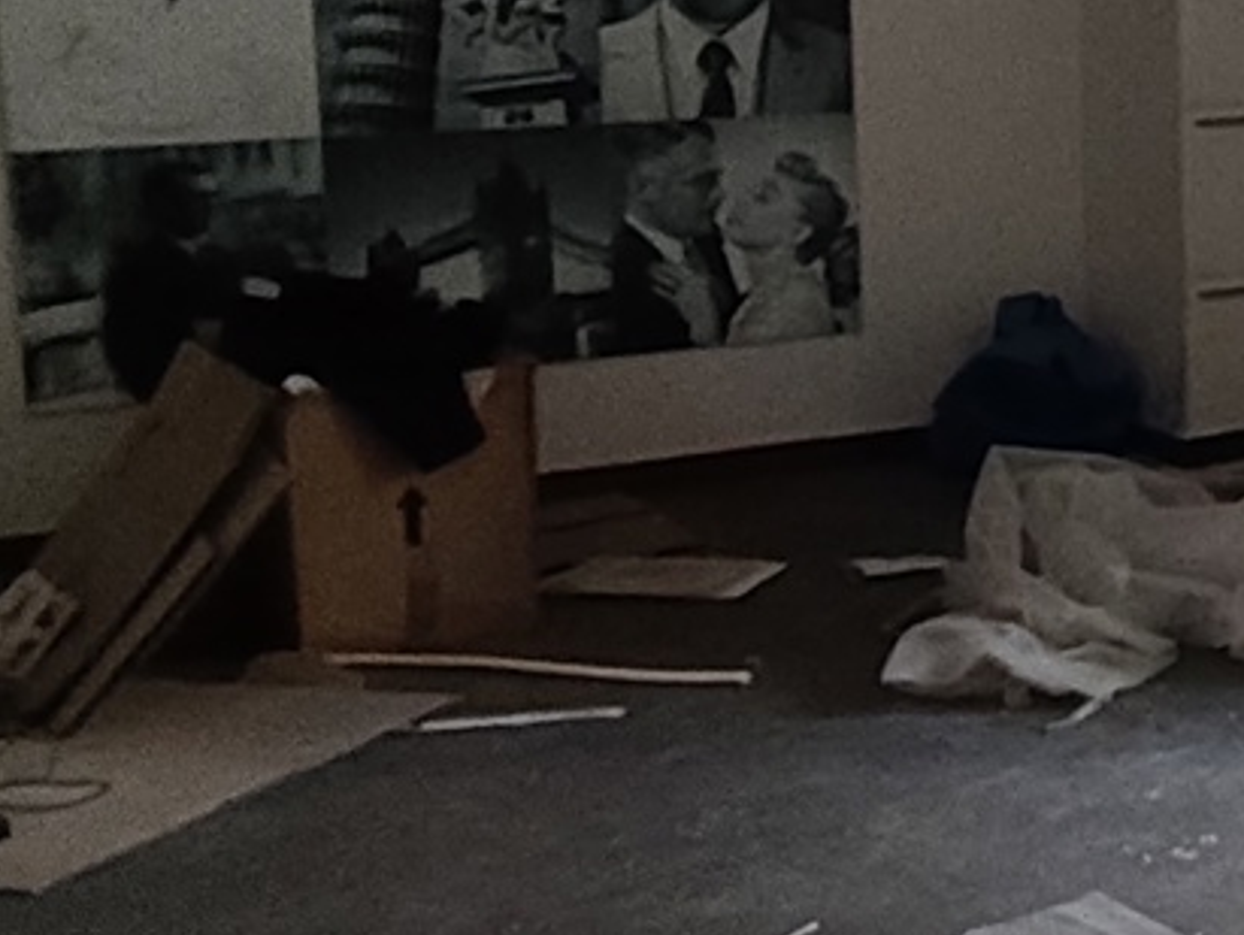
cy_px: 182
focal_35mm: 70
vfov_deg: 20.8
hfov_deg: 20.9
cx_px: 2125
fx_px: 2518
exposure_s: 1/50
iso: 200
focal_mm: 1.67
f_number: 2.2
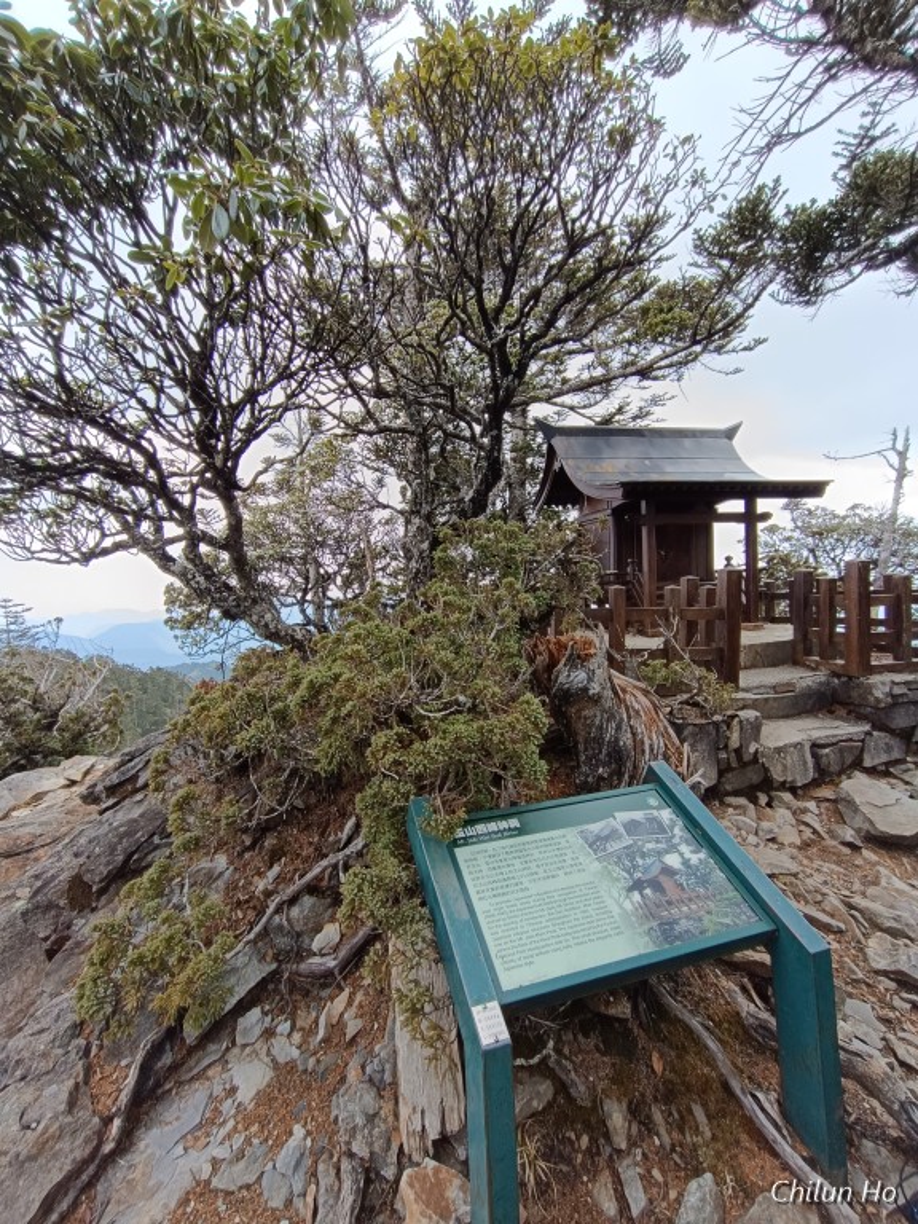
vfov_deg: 94.5
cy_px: 612
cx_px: 459
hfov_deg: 78.1
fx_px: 566
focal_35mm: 16
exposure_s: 1/126
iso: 50
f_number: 2.2
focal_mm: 1.66
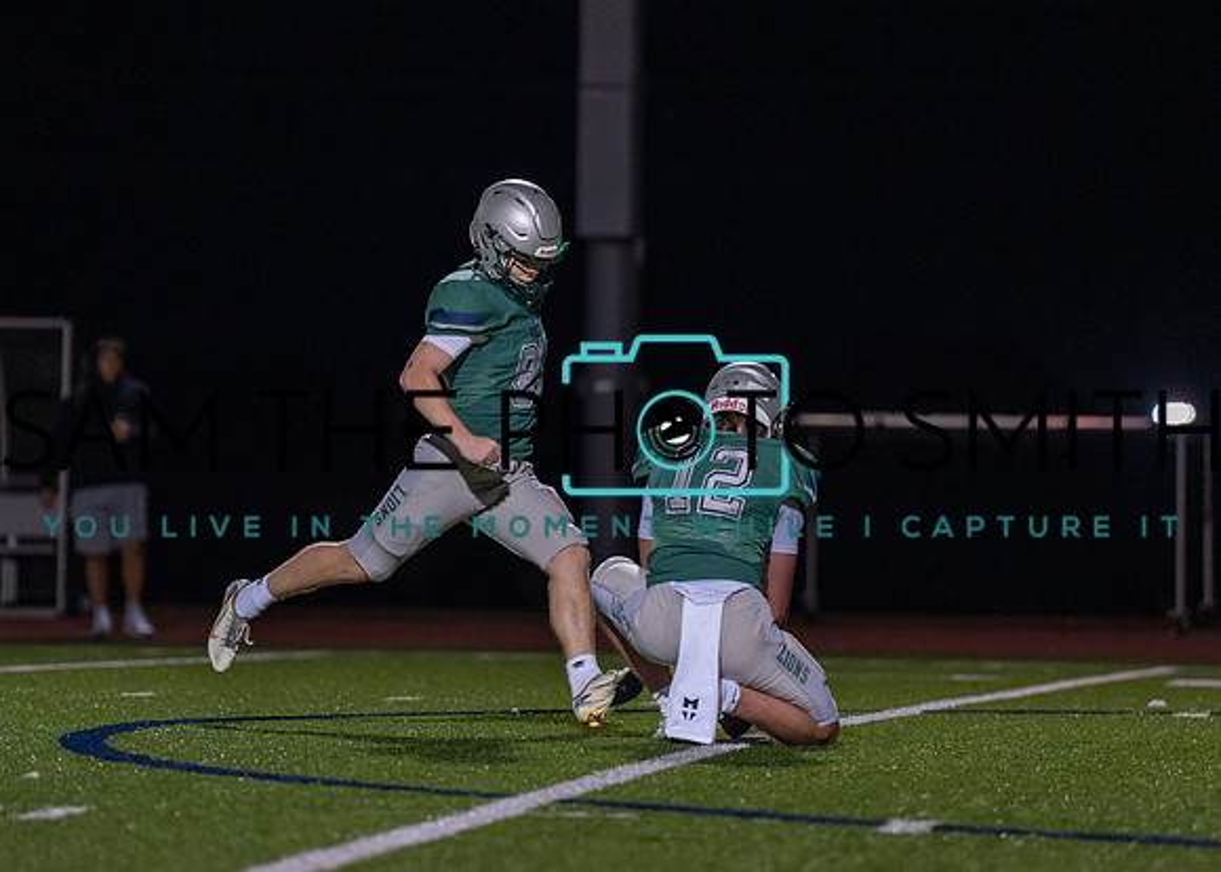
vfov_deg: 5.3
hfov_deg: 7.4
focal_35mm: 271
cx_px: 564
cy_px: 369
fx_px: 9409
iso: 2000
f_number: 2.8
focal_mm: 170
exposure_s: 1/1000
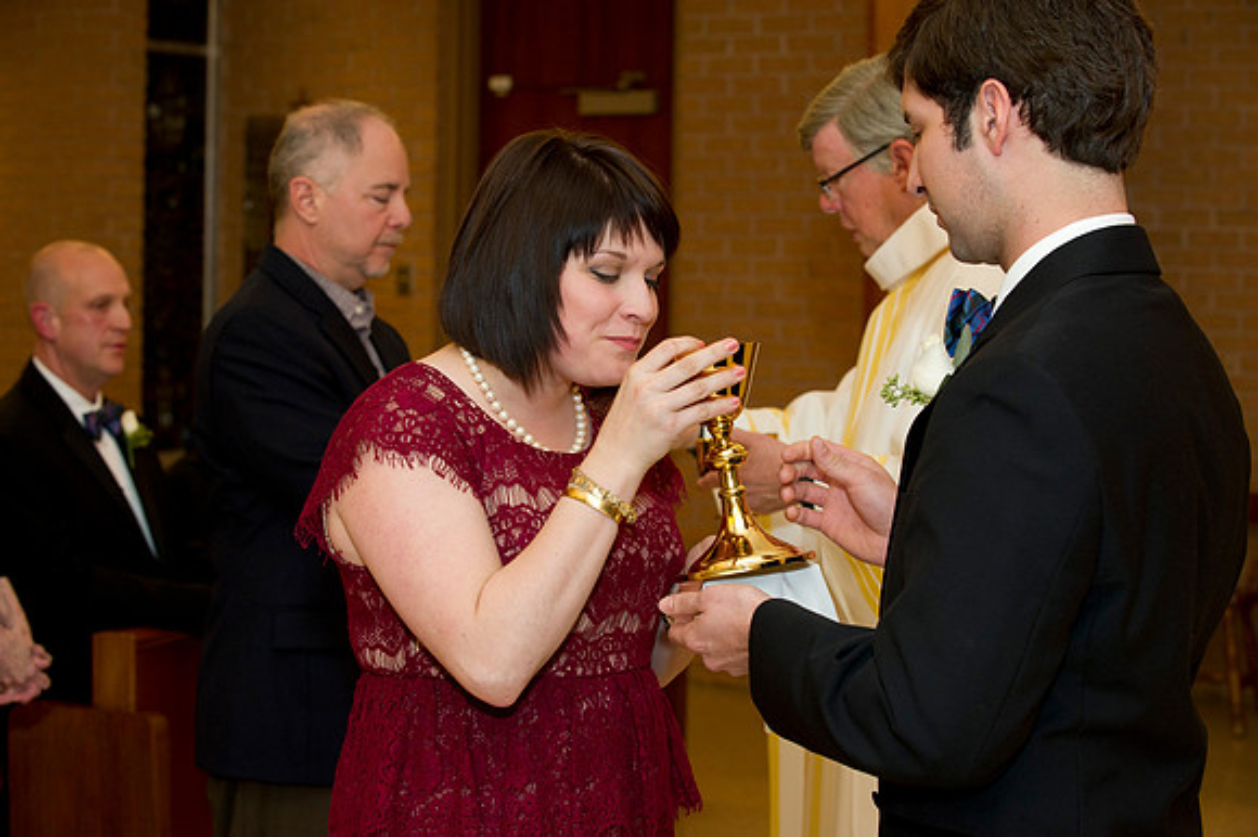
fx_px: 2445
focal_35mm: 70
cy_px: 418
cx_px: 629
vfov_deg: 19.4
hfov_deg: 28.9
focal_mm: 70
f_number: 5
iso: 1600
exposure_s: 1/100
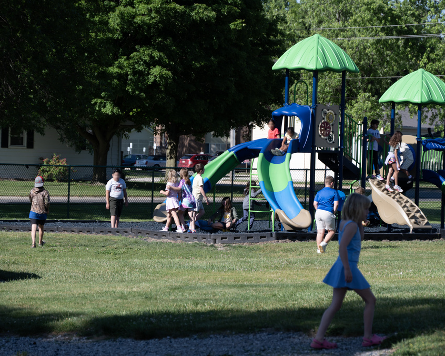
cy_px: 179
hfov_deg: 12.1
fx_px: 2093
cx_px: 244
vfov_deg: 9.7
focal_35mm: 159
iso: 160
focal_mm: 140
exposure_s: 1/500
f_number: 6.3
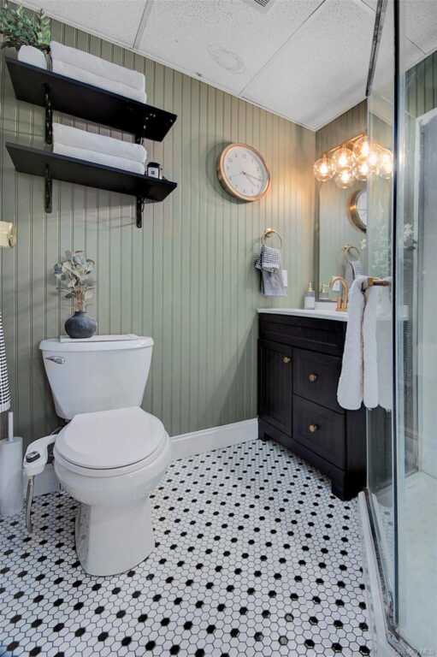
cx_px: 218
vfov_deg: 100.4
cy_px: 328
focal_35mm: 15
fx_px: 273
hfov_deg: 77.2
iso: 200
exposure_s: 1/15
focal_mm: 10
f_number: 14
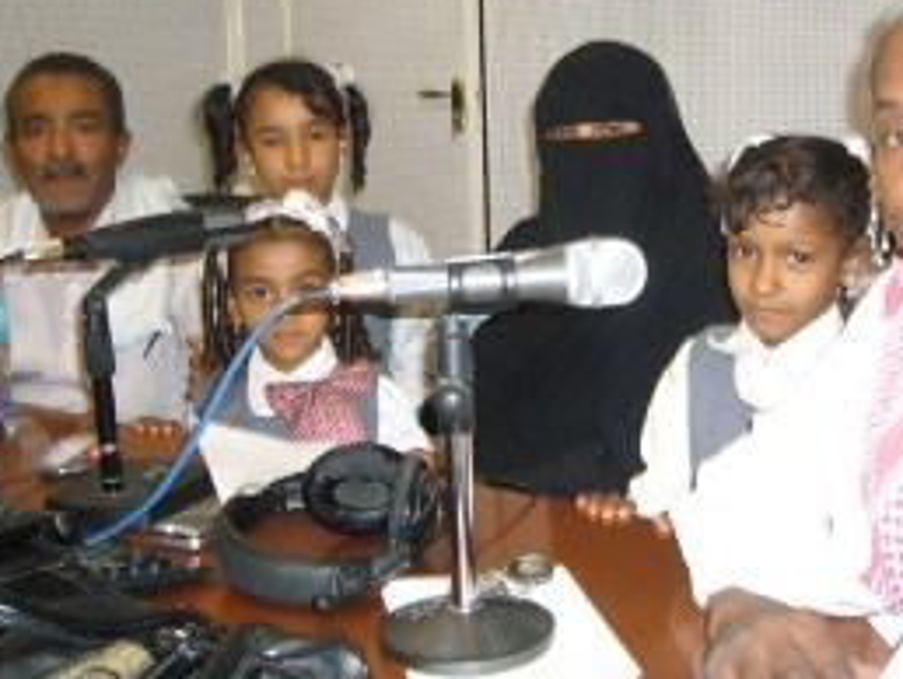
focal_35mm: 52
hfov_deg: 36.8
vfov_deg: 27.9
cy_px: 231
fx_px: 1358
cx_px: 480
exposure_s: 1/30
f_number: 2.8
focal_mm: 5.8
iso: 250
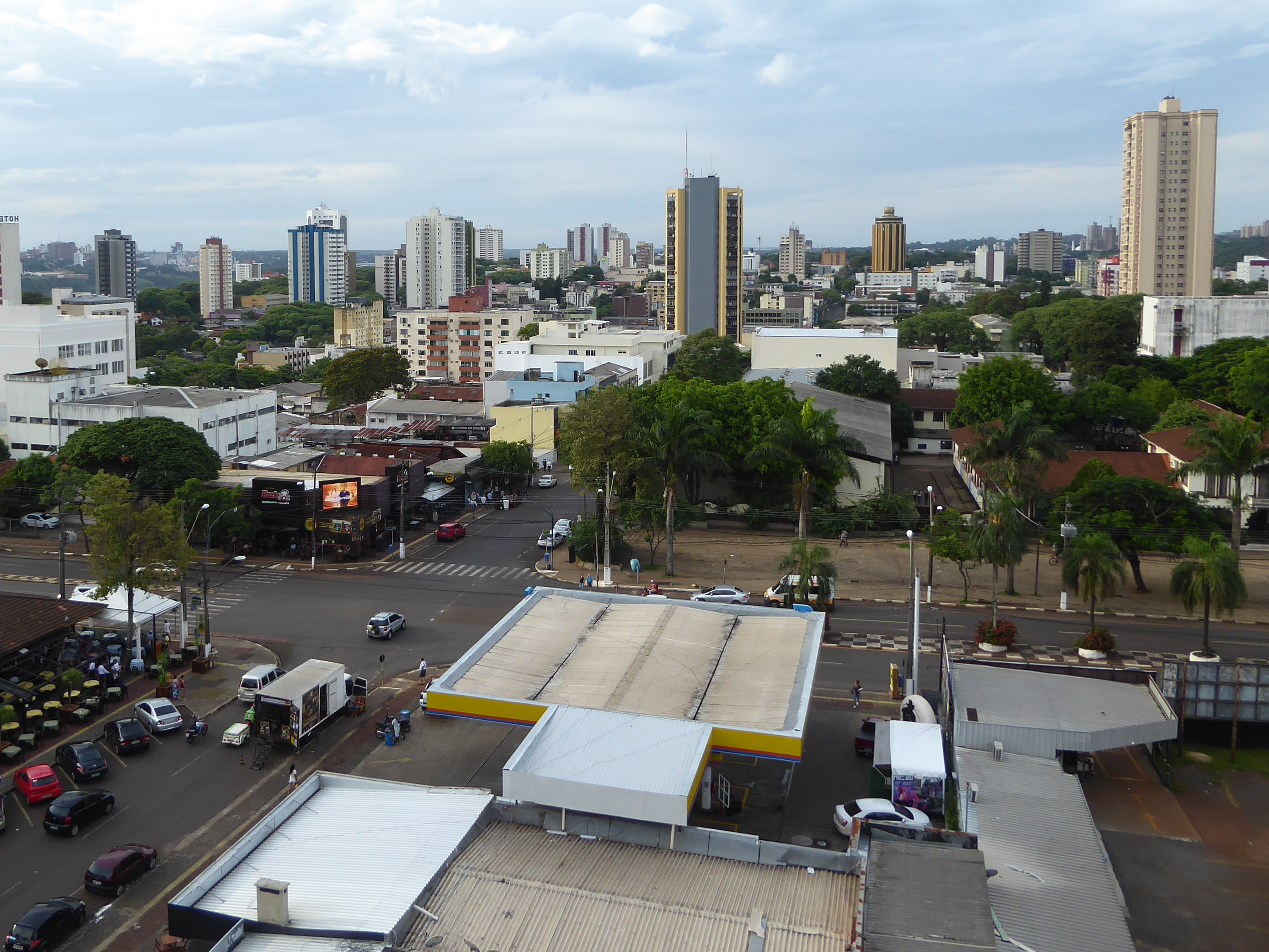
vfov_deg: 42.6
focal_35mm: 33
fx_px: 1210
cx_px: 472
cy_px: 344
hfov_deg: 54.7
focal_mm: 4.3
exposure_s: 1/400
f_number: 3.3
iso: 80
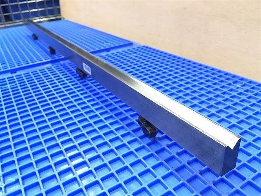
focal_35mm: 29
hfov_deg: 61.7
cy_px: 98
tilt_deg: -28.2
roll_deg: +5.0
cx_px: 130
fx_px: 219
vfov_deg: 48.2
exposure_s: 1/20
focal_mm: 4.15
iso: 200
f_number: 2.2
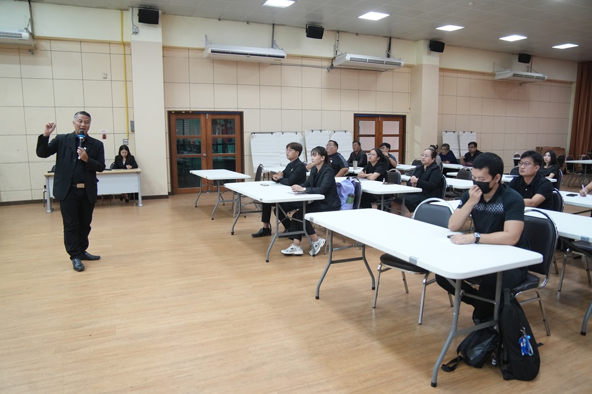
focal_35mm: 24
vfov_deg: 53.1
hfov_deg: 73.8
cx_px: 296
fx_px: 395
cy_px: 197
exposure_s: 1/200
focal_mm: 24
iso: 3200
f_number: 3.2
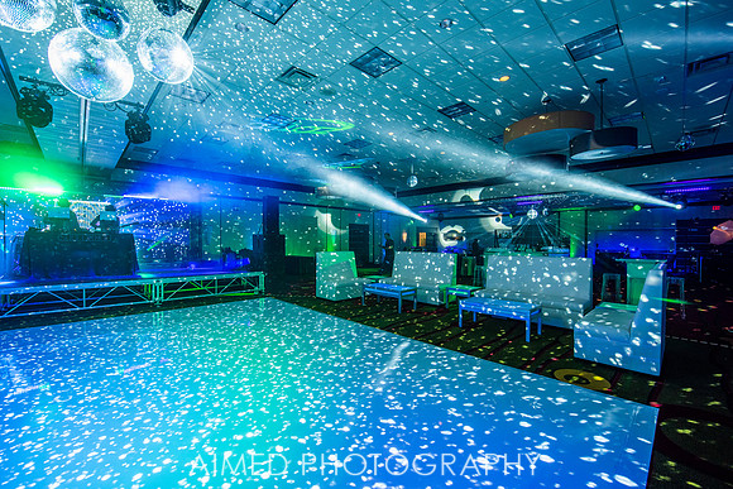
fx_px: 295
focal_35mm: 14
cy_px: 244
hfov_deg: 102.3
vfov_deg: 79.3
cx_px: 359
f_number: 5
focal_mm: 14
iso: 800
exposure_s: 1/200
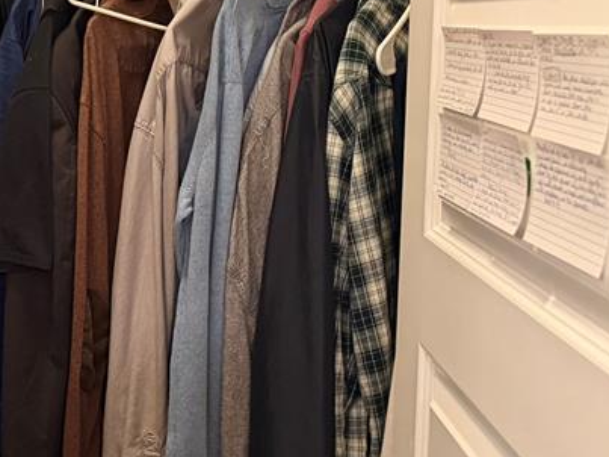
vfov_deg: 23.2
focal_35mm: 61
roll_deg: -0.8
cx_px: -98
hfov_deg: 28.2
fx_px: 1073
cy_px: 23
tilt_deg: +0.1
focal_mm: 6.76
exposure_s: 1/60
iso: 800
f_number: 1.78
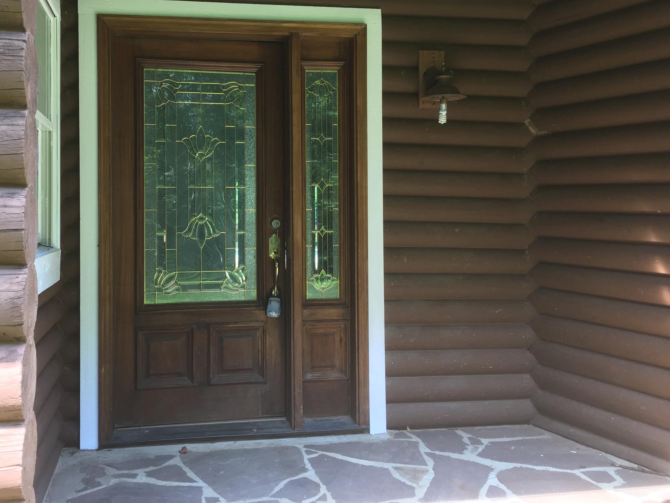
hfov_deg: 52.3
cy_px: 220
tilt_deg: +0.9
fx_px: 677
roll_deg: +0.7
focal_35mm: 35
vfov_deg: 40.6
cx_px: 271
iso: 40
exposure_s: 1/120
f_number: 2.2
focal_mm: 4.15
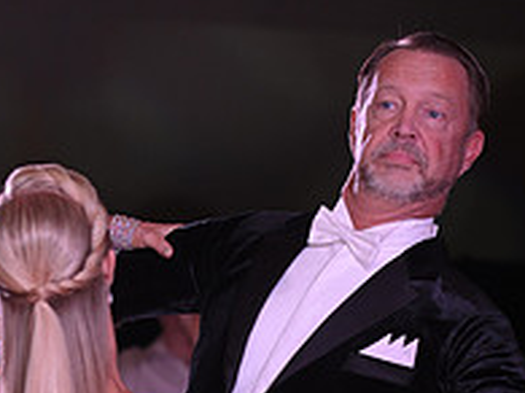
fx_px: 5638
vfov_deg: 4.0
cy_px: 665
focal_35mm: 372
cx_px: 182
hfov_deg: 5.3
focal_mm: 130
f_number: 5.6
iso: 1250
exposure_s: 1/200
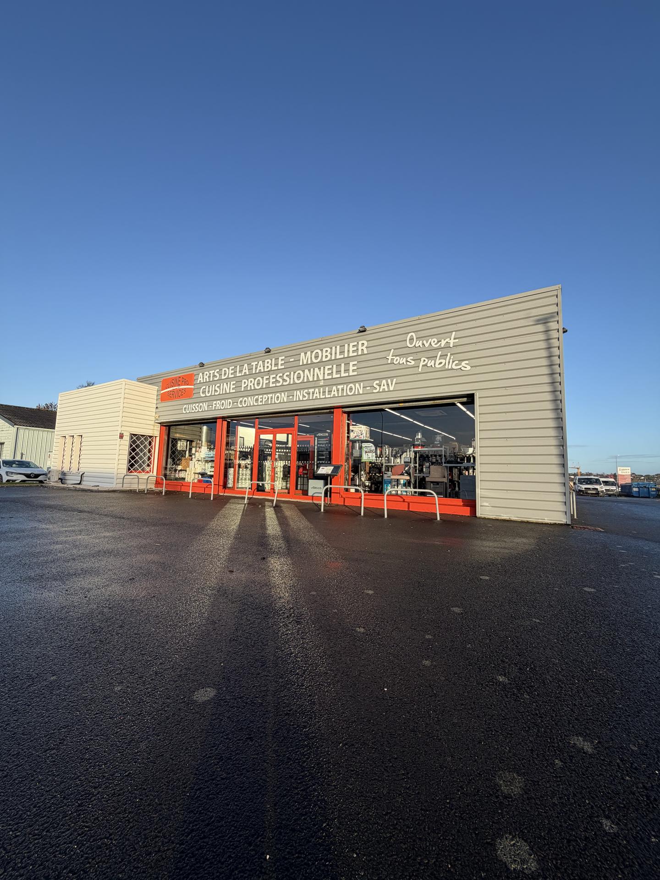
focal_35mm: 14
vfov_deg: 102.1
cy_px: 440
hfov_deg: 85.7
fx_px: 356
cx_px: 330
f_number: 2.2
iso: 40
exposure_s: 1/596
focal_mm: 2.22
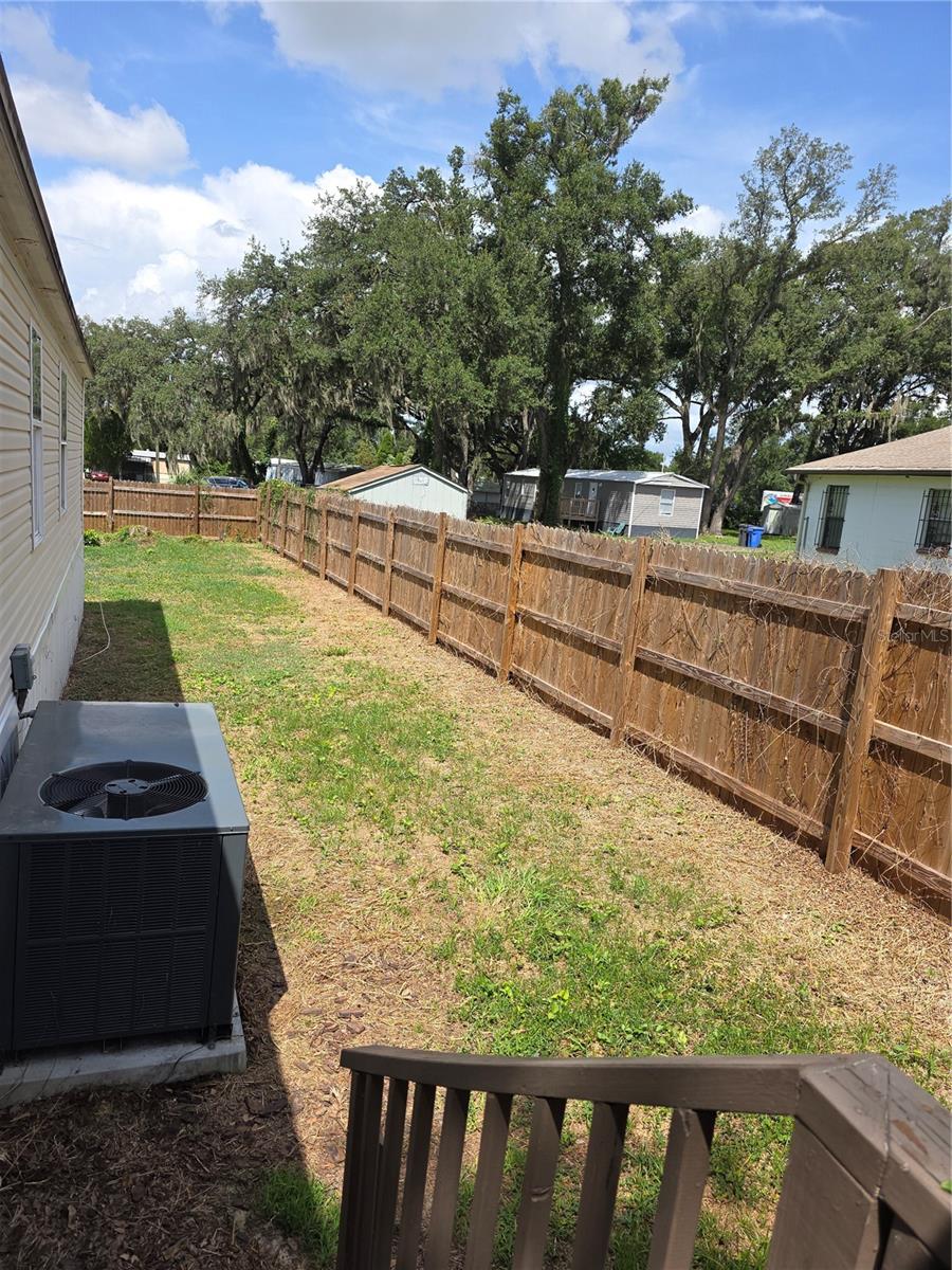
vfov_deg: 73.9
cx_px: 476
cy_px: 635
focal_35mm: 23
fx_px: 843
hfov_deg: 58.9
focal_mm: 6.3
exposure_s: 1/606
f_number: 1.7
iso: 12
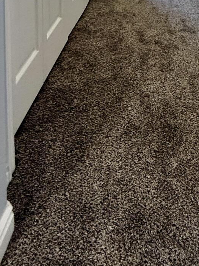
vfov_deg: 31.6
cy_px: -104
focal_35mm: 40
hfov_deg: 34.0
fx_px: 307
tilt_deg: -3.3
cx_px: 178
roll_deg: -0.9
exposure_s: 1/120
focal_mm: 2.22
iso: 320
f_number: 2.2
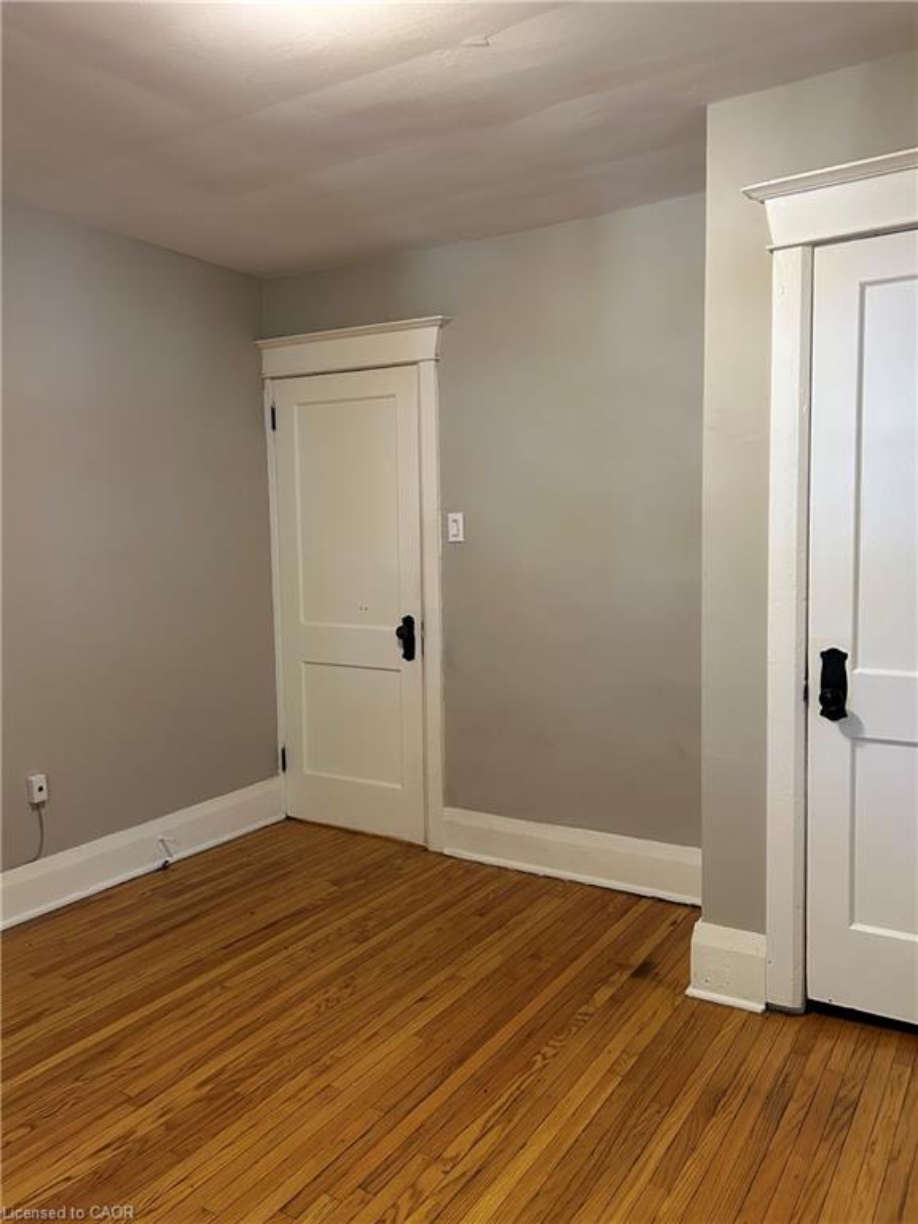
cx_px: 459
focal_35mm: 26
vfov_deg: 67.3
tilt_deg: -5.6
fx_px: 919
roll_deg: +0.8
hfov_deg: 53.1
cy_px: 612
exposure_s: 1/60
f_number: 1.5
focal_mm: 5.7
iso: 320
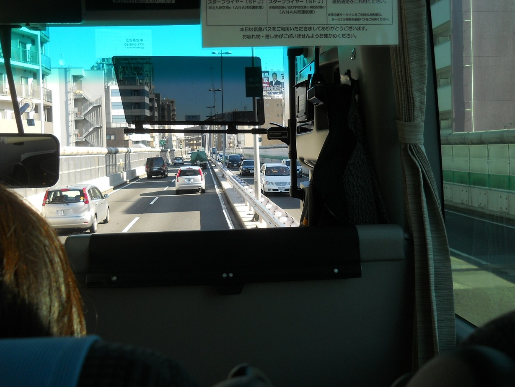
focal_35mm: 41
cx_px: 258
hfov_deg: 45.8
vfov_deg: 35.1
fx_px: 610
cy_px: 194
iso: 80
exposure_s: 1/250
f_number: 3.1
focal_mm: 6.72
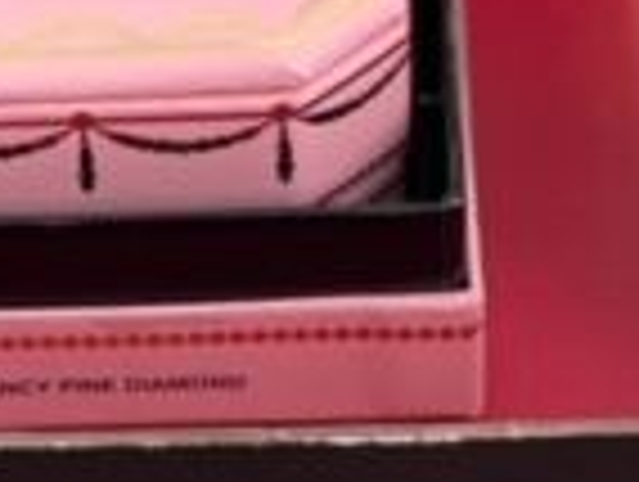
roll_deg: -0.8
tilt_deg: -29.7
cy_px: -532
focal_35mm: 234
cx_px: 477
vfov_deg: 6.2
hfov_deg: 8.4
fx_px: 4327
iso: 25
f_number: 2
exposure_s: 1/122
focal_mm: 6
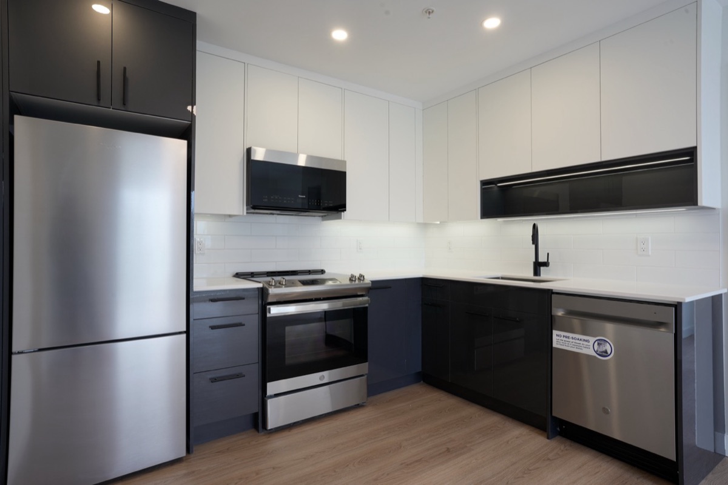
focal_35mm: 20
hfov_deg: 84.0
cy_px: 242
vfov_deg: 61.9
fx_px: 404
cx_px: 364
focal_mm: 20
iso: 100
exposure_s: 1/4
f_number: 11
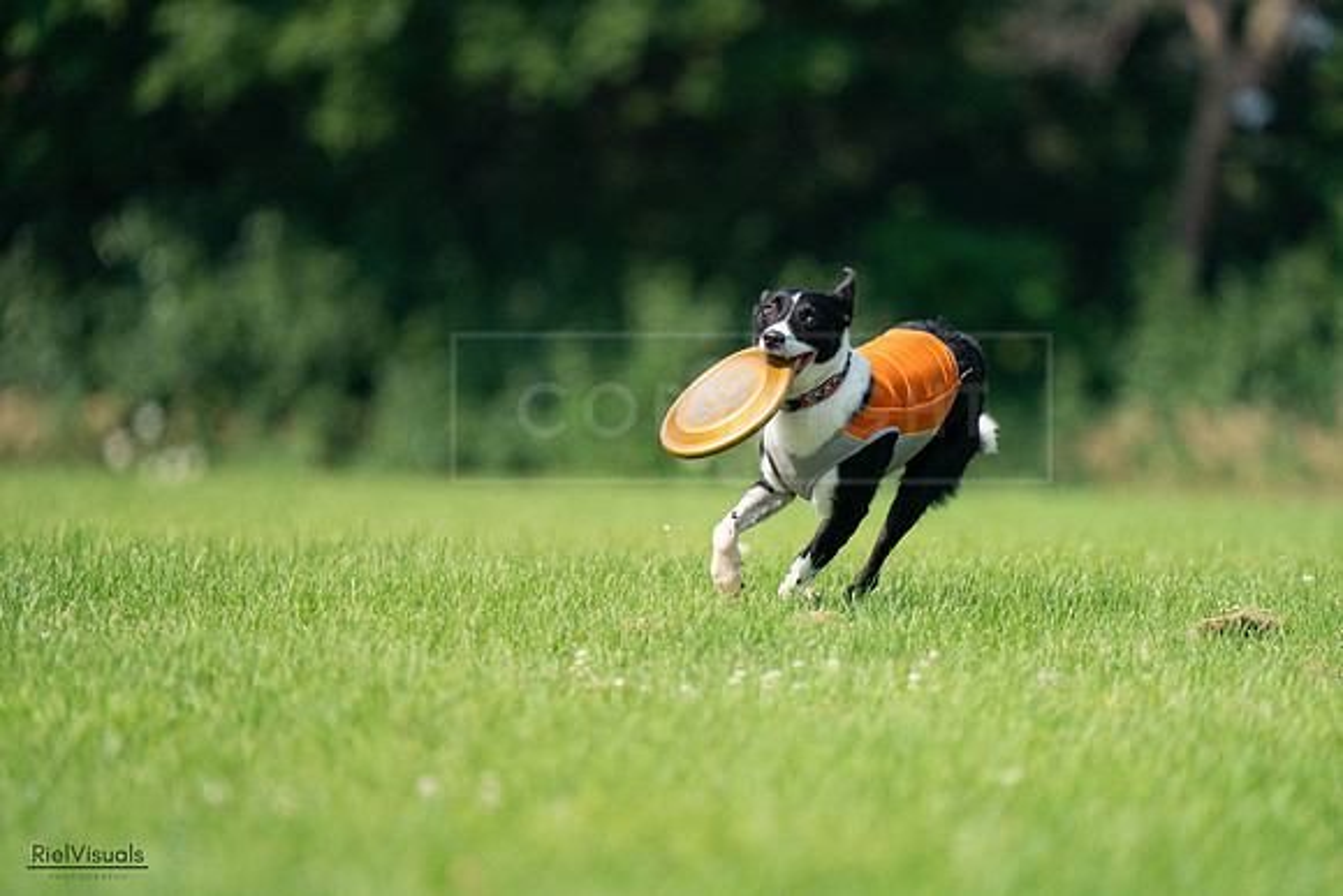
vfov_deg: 2.3
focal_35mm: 600
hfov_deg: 3.4
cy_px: 448
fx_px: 22388
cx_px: 672
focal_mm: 600
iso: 1600
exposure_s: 1/4000
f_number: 6.3
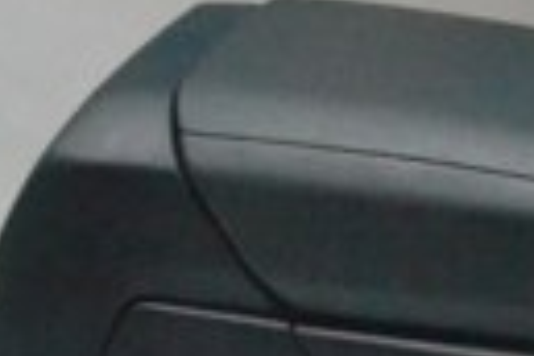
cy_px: 99
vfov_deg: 8.4
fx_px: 2432
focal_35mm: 164
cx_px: 1171
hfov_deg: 11.0
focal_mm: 22
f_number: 10
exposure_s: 1/160
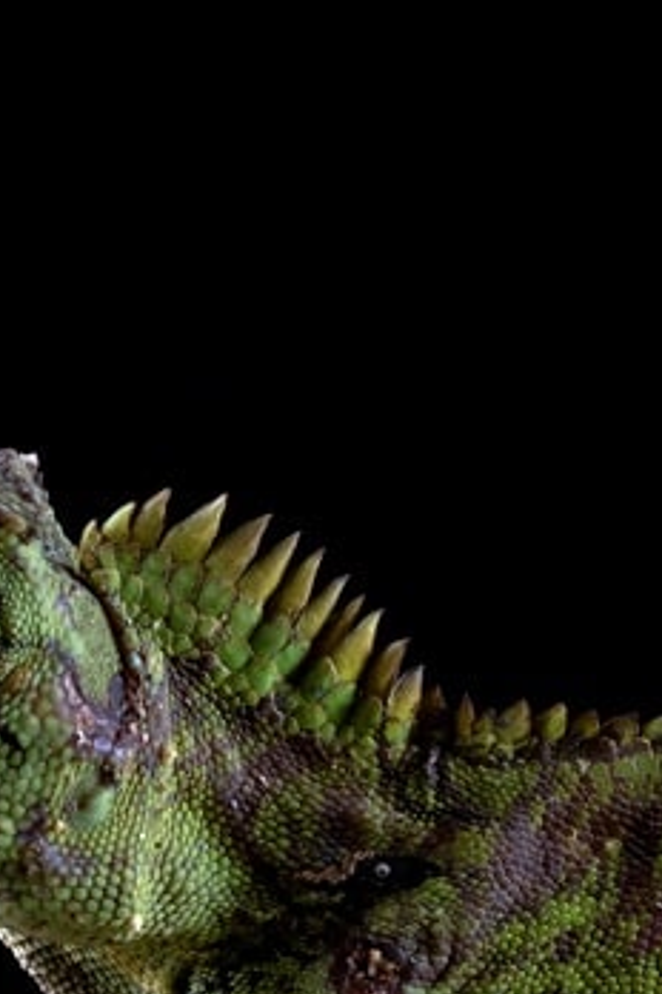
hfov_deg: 5.9
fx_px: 6426
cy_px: 845
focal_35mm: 233
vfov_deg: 8.8
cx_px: 556
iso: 125
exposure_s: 1/100
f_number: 16
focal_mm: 90
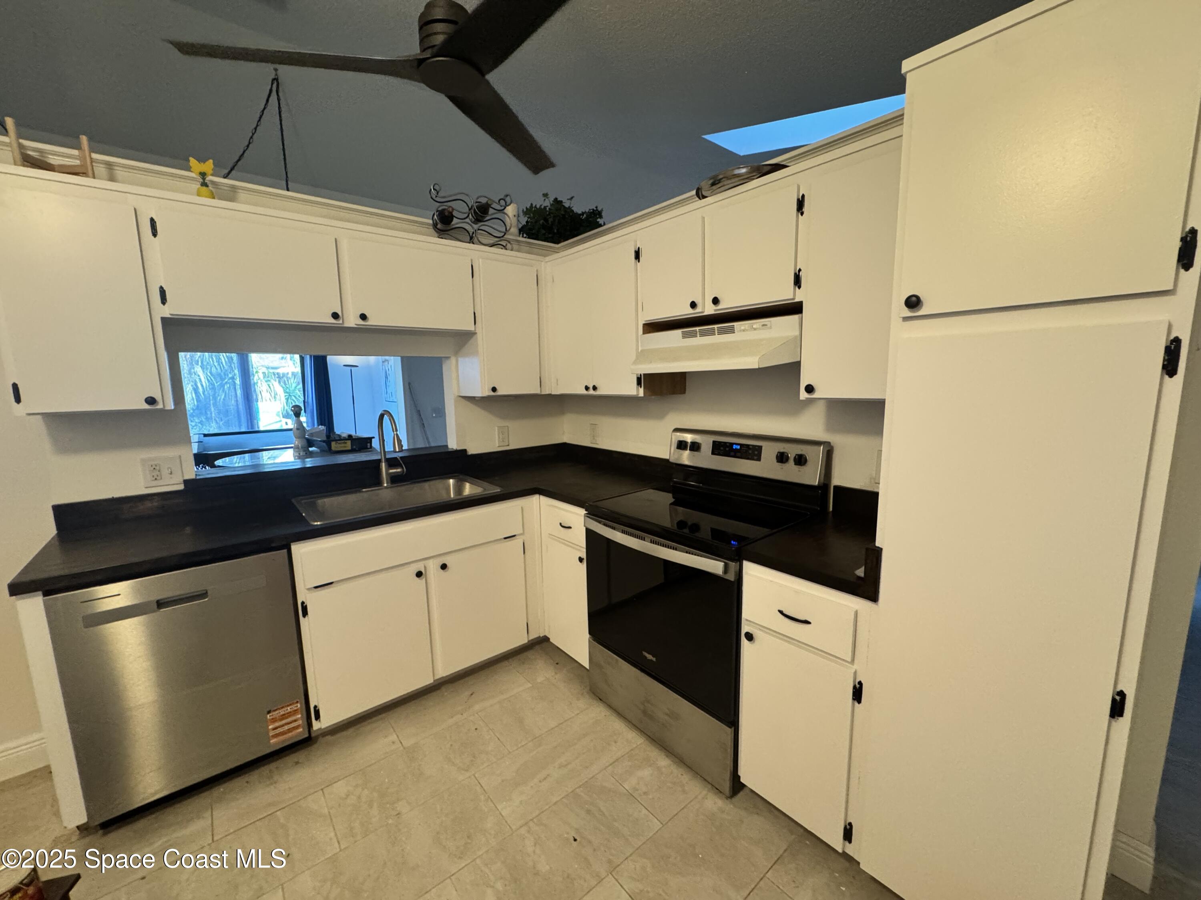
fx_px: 486
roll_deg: +0.8
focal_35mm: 14
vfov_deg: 85.7
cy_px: 450
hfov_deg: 102.1
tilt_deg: -9.5
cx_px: 600
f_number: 2.2
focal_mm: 2.22
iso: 500
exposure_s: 1/60
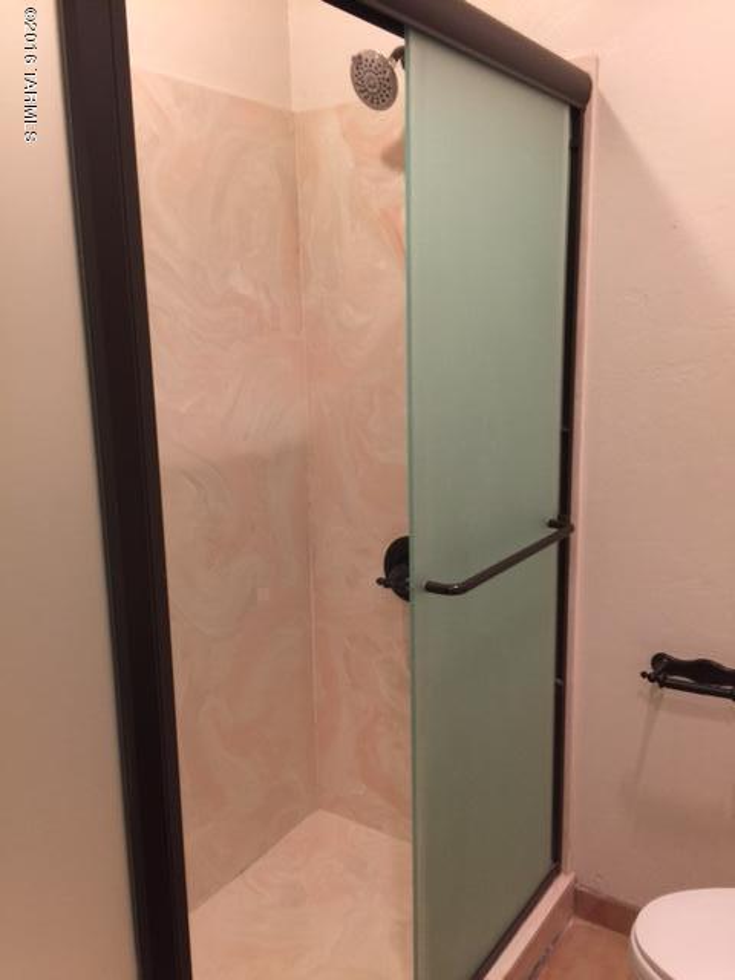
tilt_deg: -10.9
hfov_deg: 48.2
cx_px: 368
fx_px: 821
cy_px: 490
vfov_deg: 61.7
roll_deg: +1.6
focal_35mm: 29
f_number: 2.2
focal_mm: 4.15
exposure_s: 1/15
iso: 64
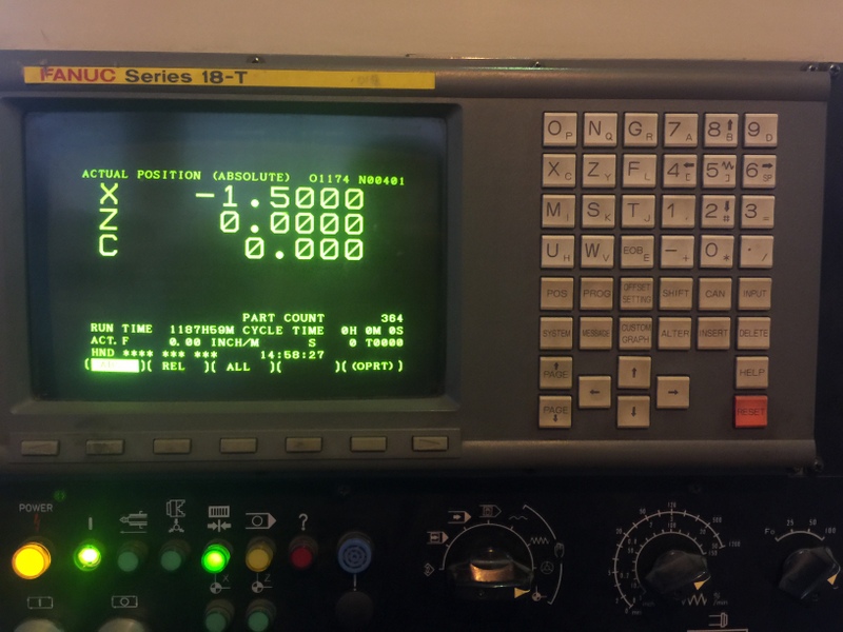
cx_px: 422
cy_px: 316
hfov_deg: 61.7
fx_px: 706
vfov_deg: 48.2
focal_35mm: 29
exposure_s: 1/4
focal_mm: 4.15
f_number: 2.2
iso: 80
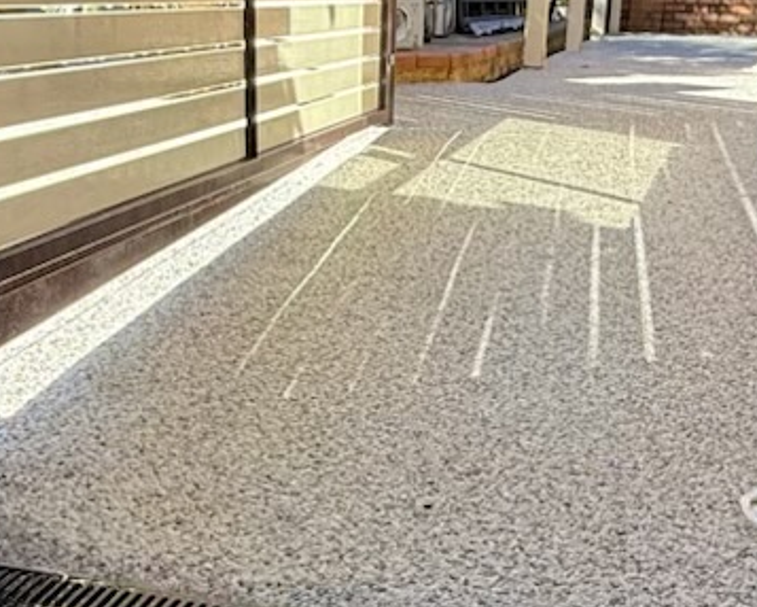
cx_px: 413
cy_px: 382
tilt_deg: -21.4
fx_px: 1098
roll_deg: -3.9
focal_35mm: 49
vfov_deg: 30.7
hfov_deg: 38.0
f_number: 2.2
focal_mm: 2.22
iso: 64
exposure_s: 1/259
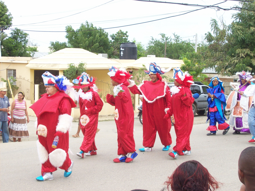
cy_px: 96
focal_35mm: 70
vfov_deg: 21.0
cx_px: 128
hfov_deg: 27.8
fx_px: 515
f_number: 3.8
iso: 80
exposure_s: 1/225
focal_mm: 11.6
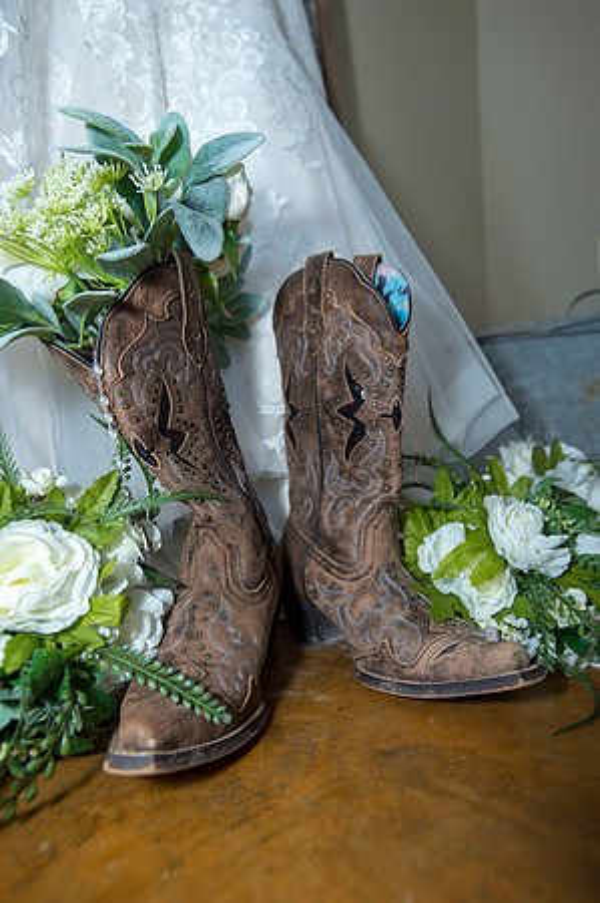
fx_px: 551
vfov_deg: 78.6
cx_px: 300
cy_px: 452
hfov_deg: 57.1
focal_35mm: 22
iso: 1250
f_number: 4
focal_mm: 22
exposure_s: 1/320
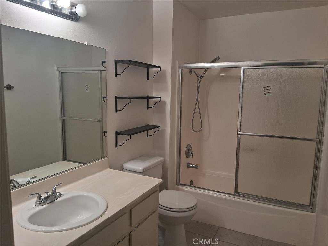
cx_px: 164
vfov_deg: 53.1
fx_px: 246
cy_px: 123
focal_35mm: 26
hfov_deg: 67.3
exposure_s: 1/120
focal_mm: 3.98
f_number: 1.8
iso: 160
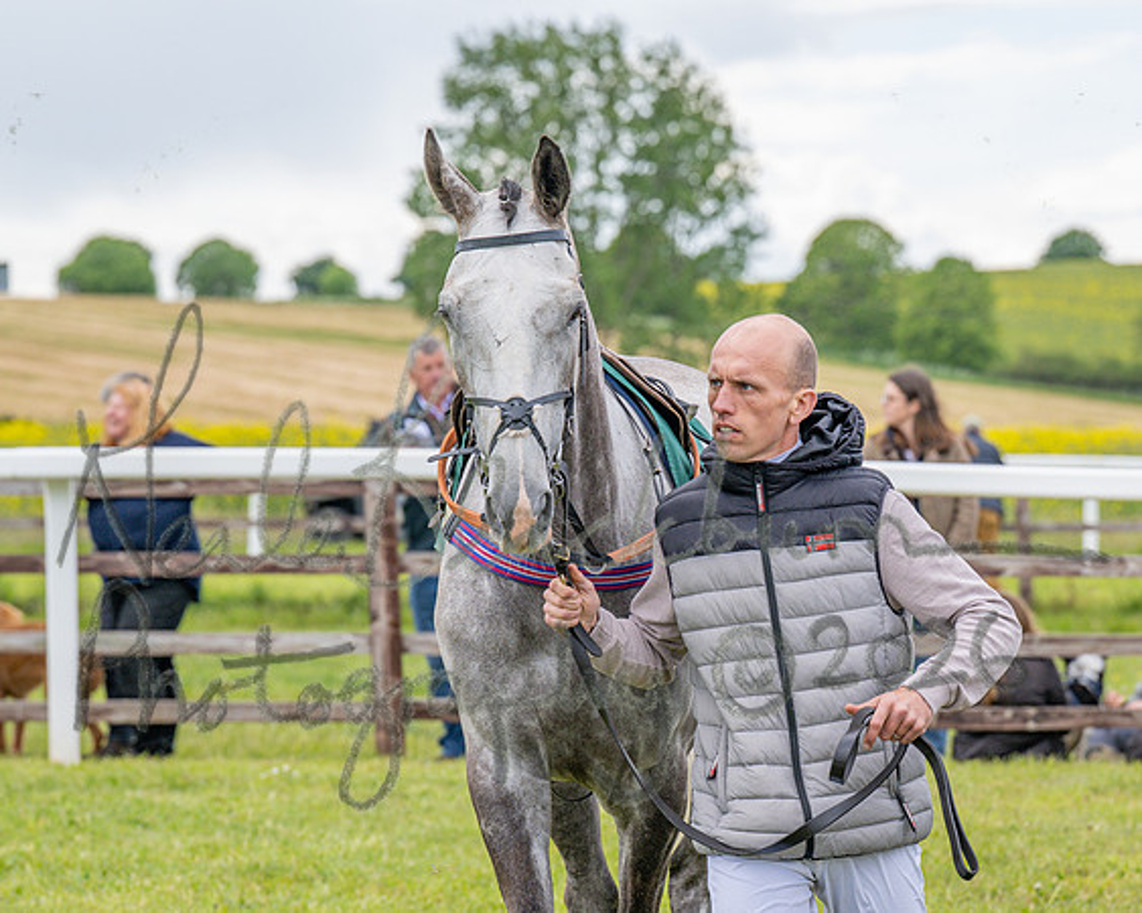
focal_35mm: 194
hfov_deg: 10.0
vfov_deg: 8.0
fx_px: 6548
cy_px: 456
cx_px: 571
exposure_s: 1/1250
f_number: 5
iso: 400
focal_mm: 115
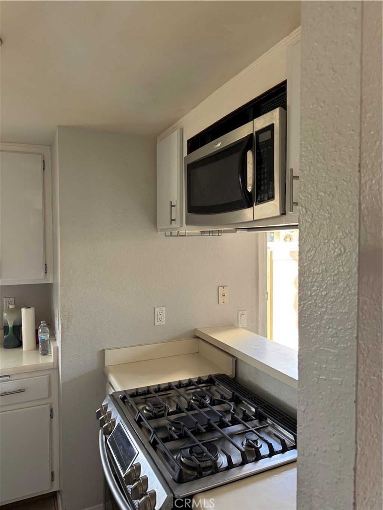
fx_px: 354
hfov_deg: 56.8
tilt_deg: -4.1
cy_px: 255
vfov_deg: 71.6
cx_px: 192
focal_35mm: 24
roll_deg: -0.6
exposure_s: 1/121
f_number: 1.78
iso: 200
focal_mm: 6.76
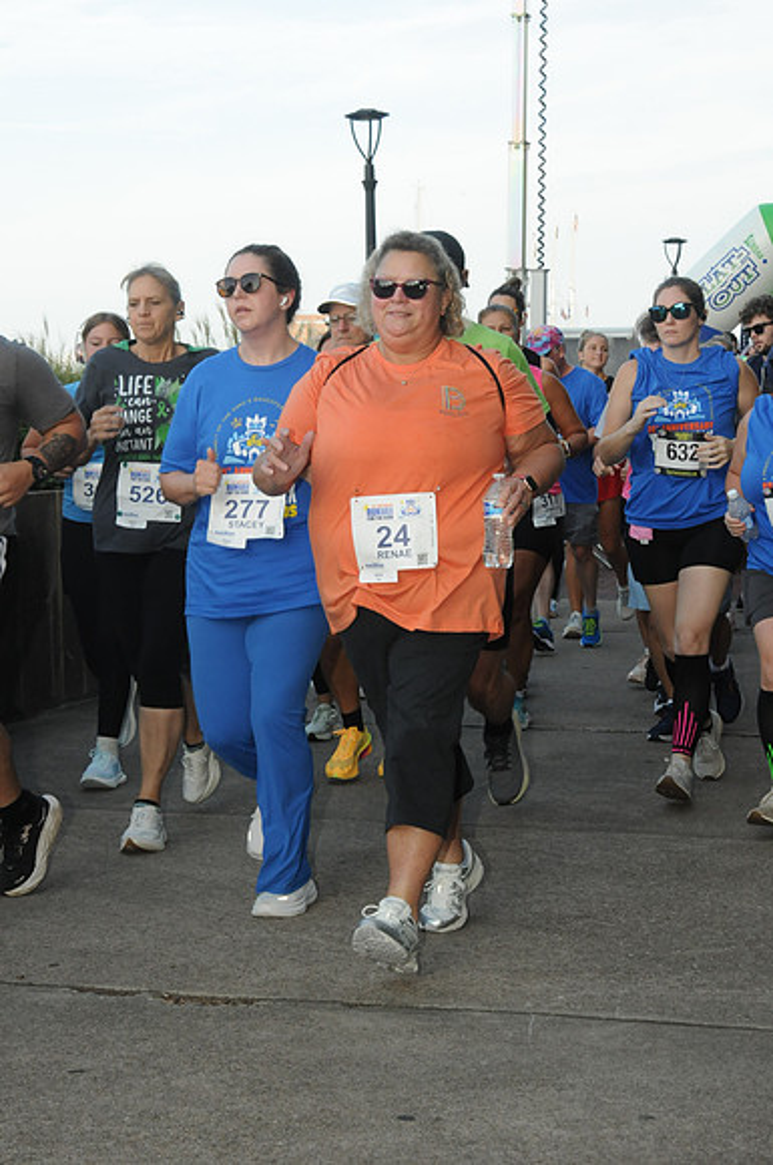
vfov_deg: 28.1
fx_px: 2326
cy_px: 582
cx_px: 386
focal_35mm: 72
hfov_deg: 18.9
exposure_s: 1/250
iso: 800
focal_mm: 48
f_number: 14
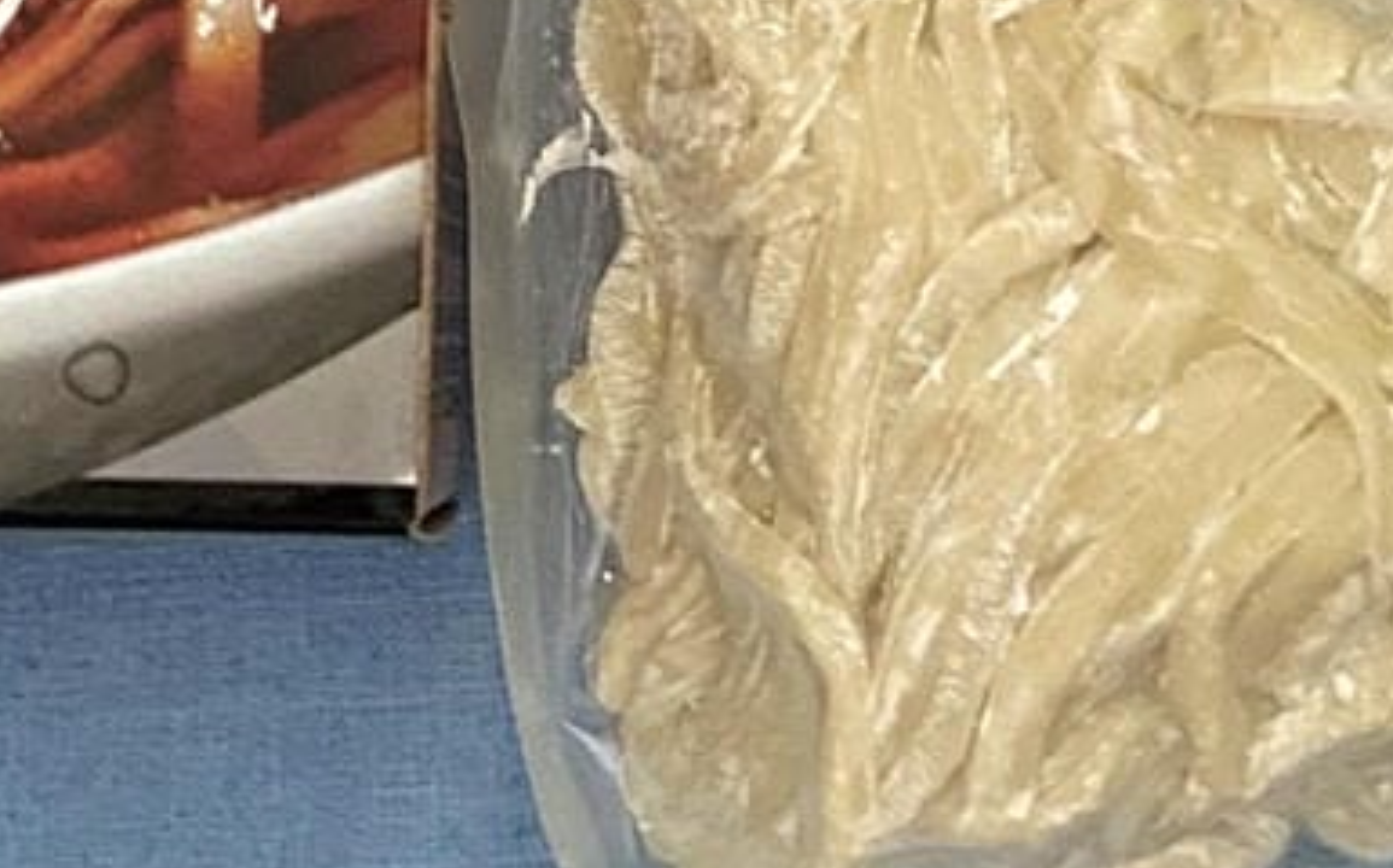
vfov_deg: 13.5
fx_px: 3263
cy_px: -712
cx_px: 460
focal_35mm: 86
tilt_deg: -72.3
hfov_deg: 24.0
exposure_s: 1/27
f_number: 1.8
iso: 1000
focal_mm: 4.25
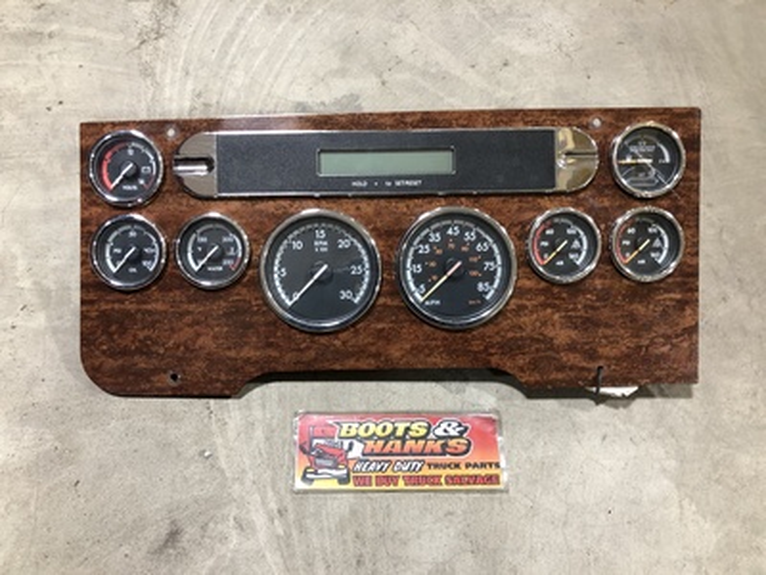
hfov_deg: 63.4
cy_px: 288
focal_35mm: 28
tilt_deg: -64.0
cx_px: 383
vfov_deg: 49.7
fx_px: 620
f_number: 1.8
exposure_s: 1/15
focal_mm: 4
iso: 40
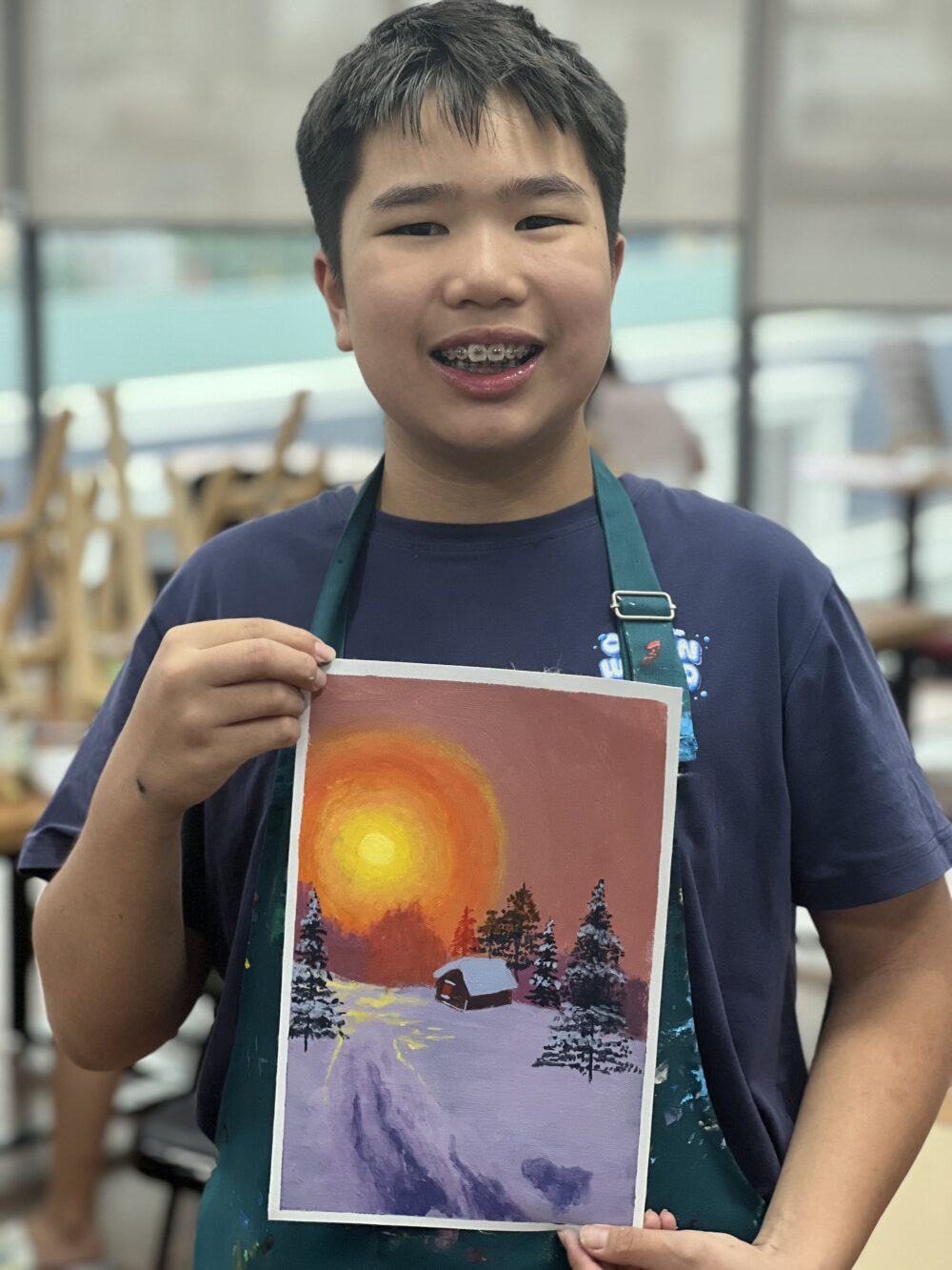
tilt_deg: -9.3
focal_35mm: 77
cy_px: 635
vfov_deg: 25.3
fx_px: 2823
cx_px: 476
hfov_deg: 19.1
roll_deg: -1.0
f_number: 2.8
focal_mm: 9
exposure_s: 1/100
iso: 250
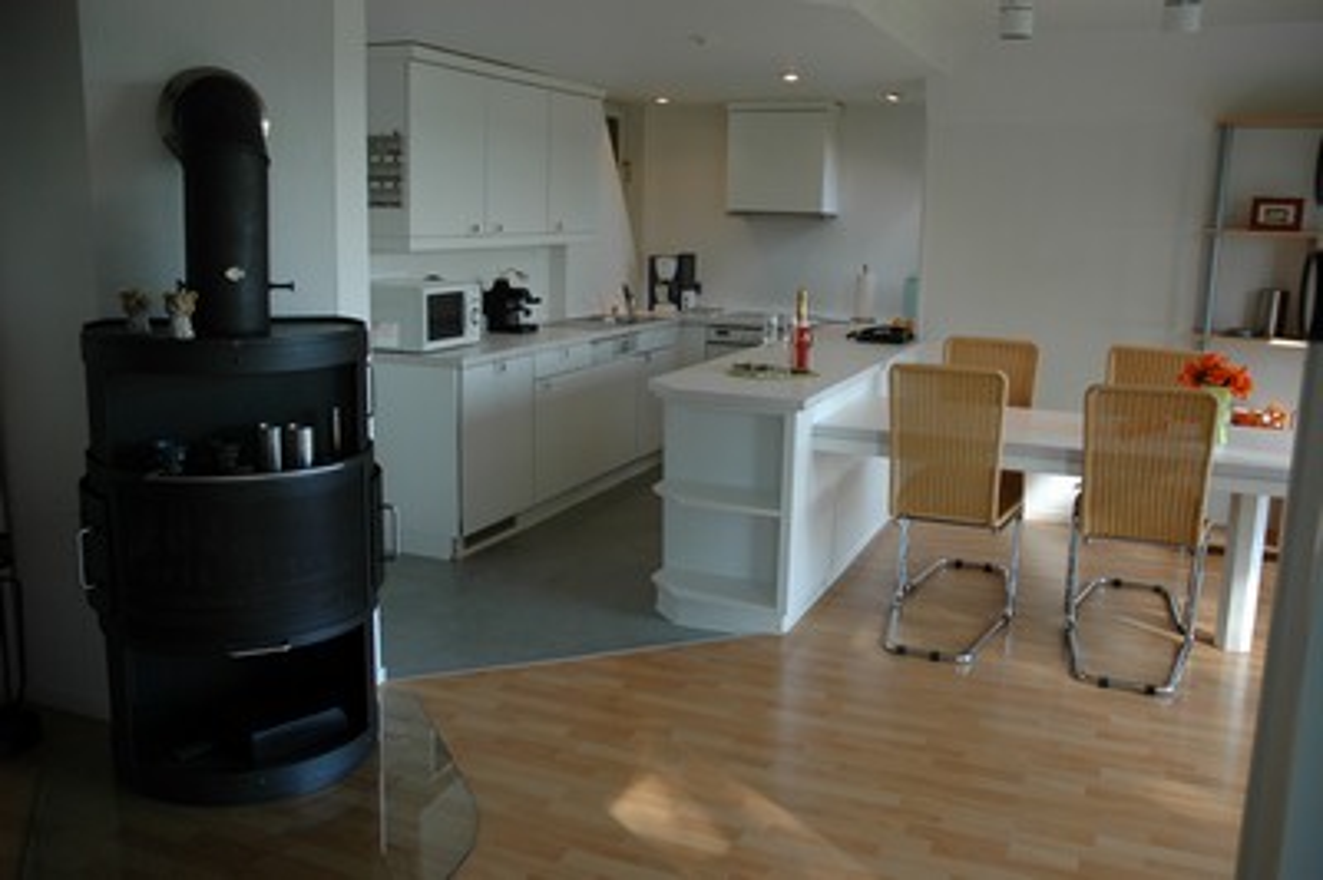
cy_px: 440
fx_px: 1212
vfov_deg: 39.9
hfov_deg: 57.3
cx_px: 662
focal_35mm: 33
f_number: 3.8
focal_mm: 22
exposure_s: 1/125
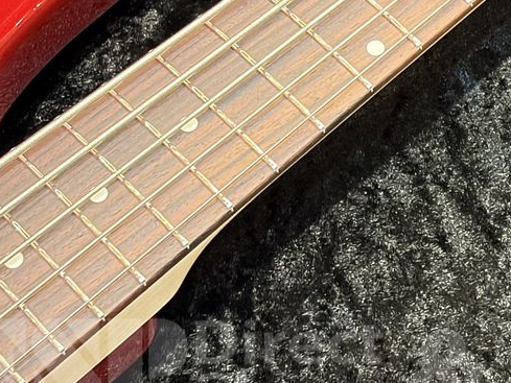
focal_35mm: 136
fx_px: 2008
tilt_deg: -52.0
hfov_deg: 14.4
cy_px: -48
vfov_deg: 10.8
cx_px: 440
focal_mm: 5.96
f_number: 1.6
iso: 320
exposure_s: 1/30
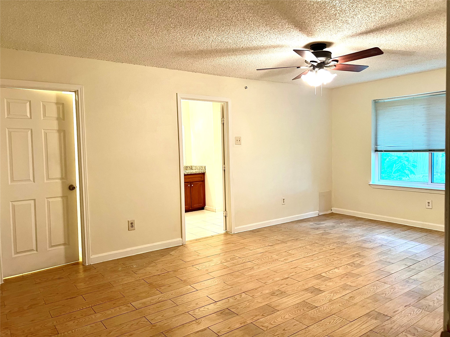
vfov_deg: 53.1
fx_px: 338
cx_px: 225
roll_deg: +2.2
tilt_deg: -4.0
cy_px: 168
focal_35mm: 26
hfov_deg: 67.3
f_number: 1.5
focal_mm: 5.7
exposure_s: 1/60
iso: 125
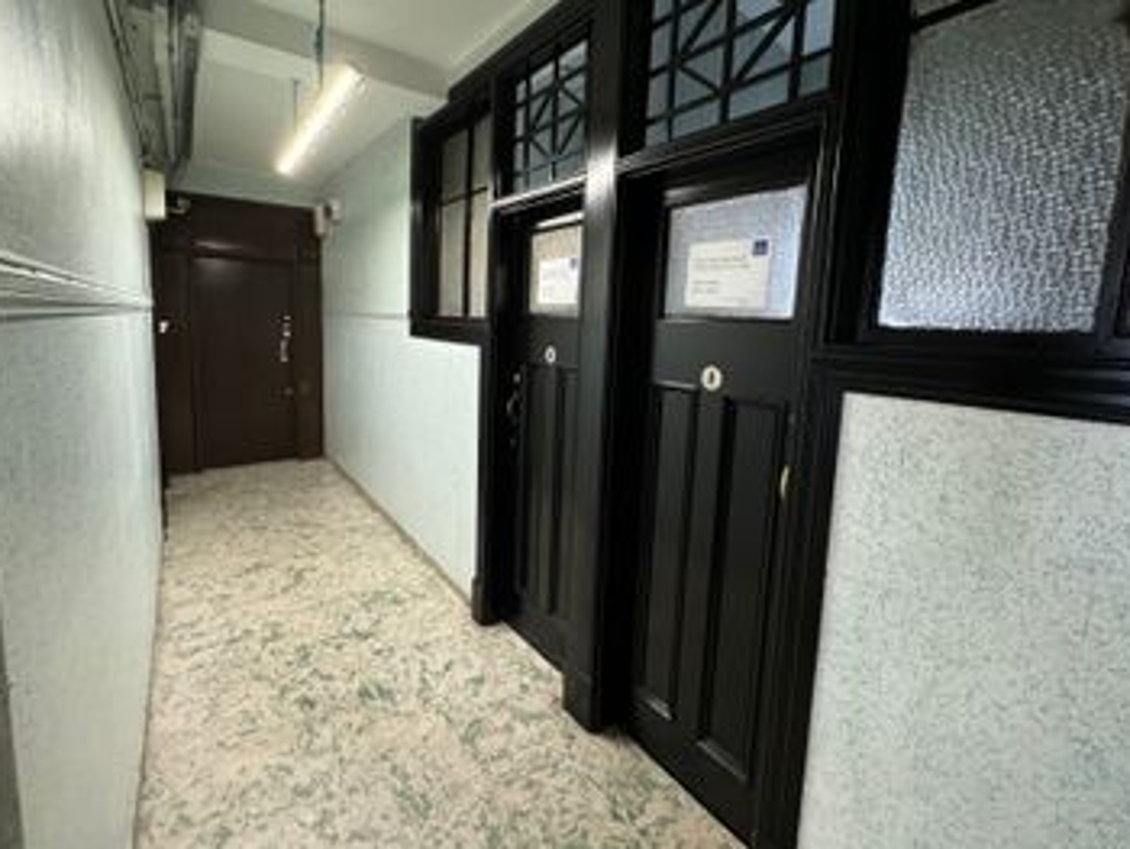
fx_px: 523
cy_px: 381
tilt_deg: -6.6
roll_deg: -2.0
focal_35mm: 16
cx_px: 526
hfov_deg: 94.3
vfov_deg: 77.9
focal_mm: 2.22
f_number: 2.2
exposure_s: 1/50
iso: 320
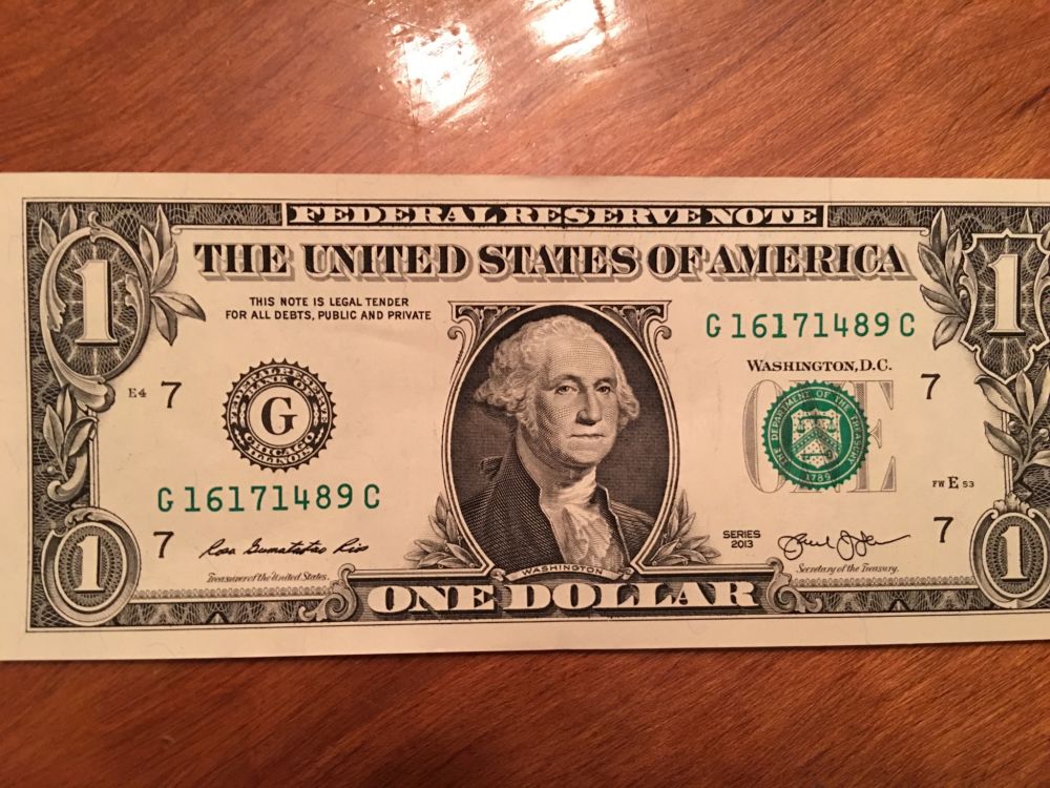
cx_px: 525
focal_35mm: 29
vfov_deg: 48.2
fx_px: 880
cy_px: 394
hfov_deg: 61.7
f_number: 2.2
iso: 64
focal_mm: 4.15
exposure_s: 1/4
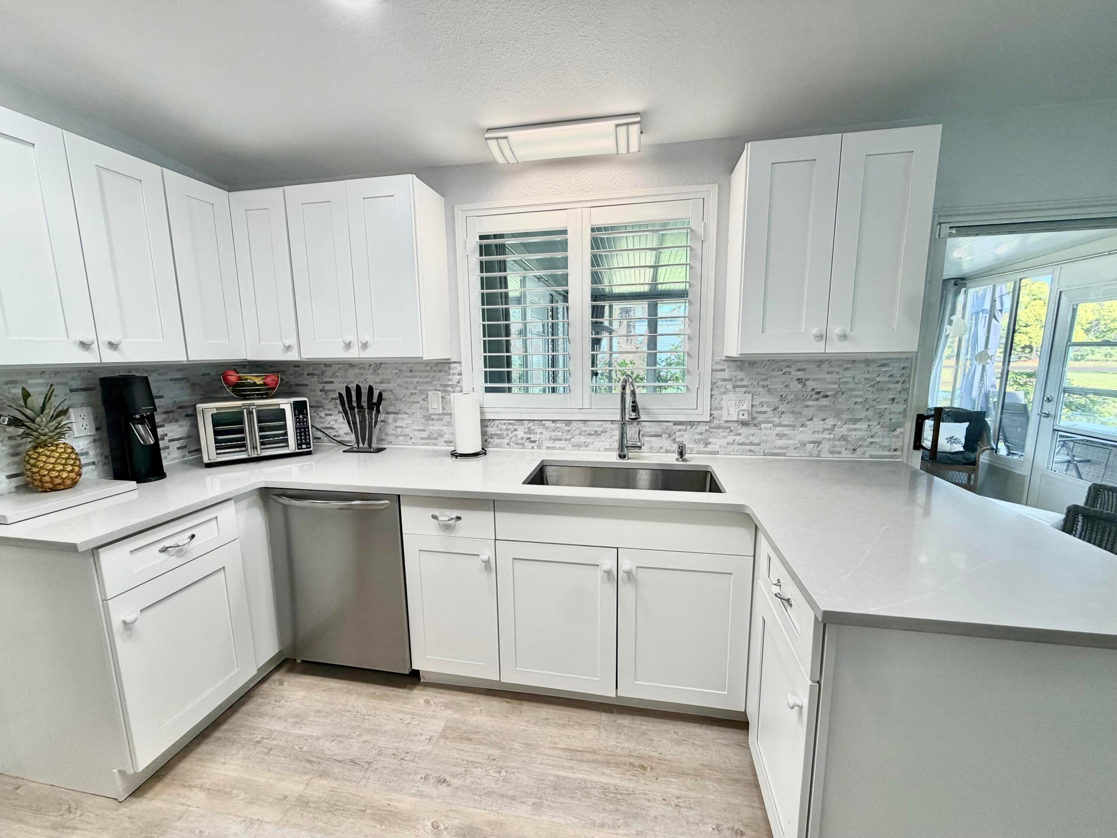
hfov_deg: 102.1
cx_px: 558
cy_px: 419
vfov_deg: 85.7
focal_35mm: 14
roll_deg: +1.1
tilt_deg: -8.8
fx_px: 452
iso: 125
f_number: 2.2
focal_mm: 2.22
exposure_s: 1/120
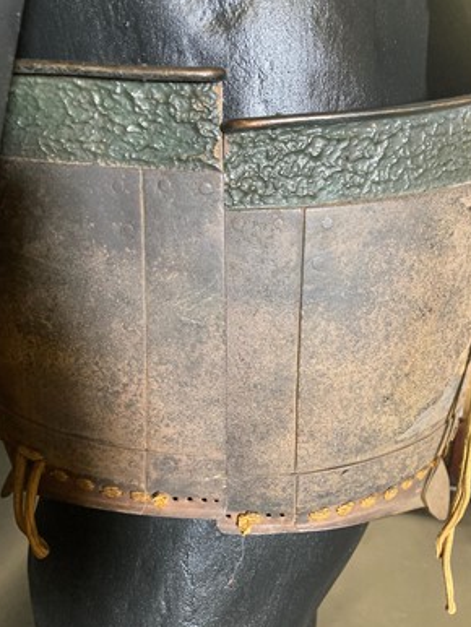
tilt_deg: -13.3
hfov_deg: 48.3
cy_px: 323
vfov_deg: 61.6
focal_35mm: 29
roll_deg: -2.5
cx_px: 239
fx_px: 526
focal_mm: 3.99
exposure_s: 1/50
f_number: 1.8
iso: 250
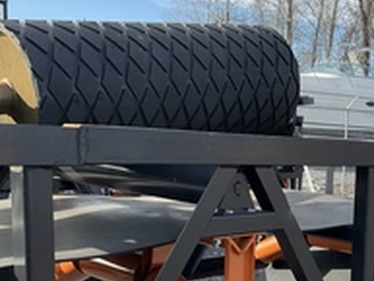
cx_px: 341
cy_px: 252
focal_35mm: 60
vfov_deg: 23.8
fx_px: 649
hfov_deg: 30.6
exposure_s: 1/509
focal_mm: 3
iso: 25
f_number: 1.8
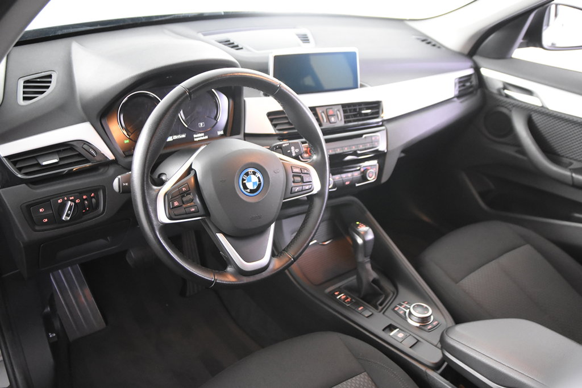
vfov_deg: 40.0
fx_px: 534
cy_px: 194
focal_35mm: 33
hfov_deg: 57.2
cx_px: 291
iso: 4000
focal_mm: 22
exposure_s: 1/30
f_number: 3
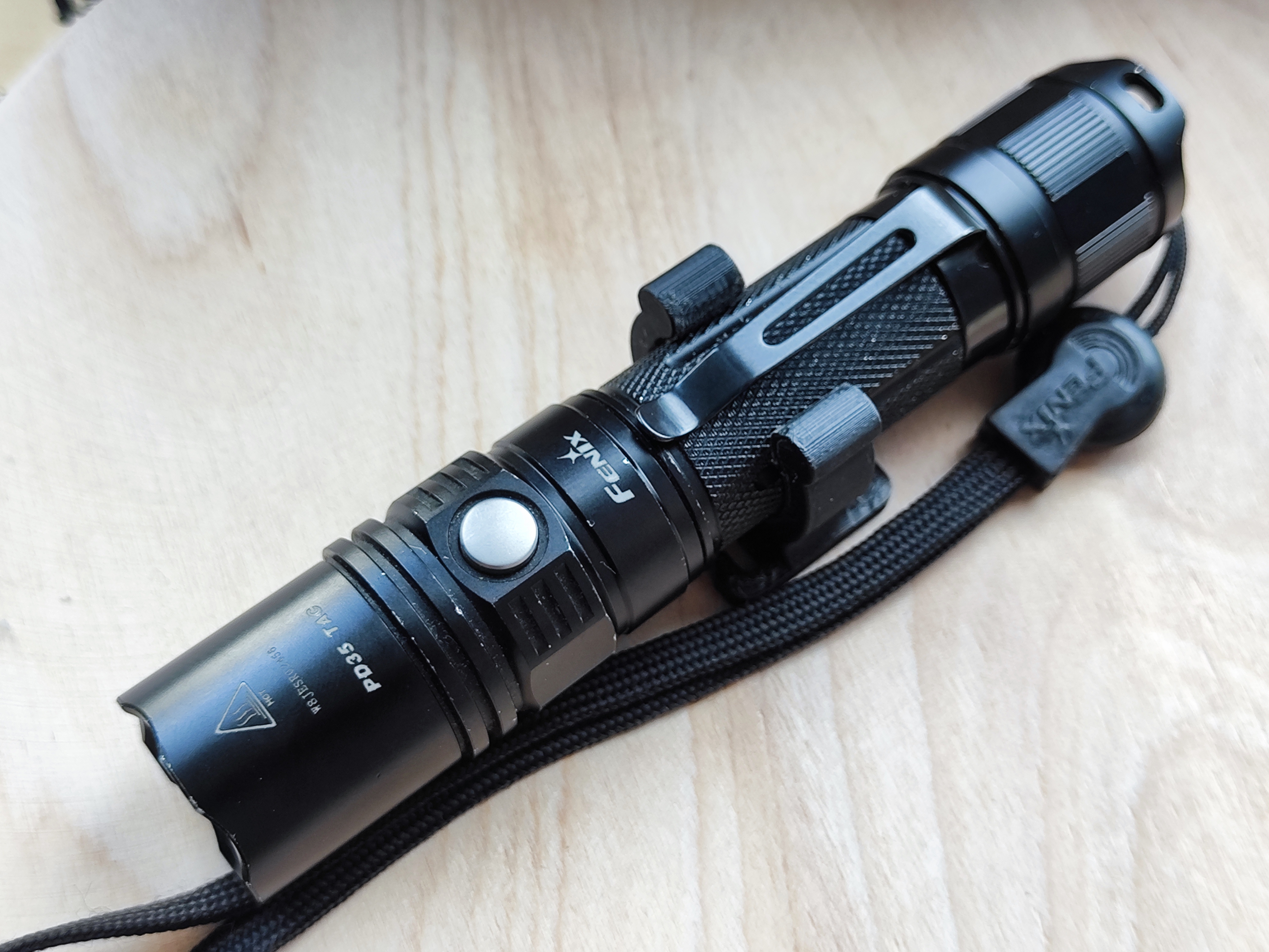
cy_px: 476
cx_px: 634
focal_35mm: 23
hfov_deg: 73.9
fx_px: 843
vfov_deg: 58.9
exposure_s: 1/100
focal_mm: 5.59
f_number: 1.88
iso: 221
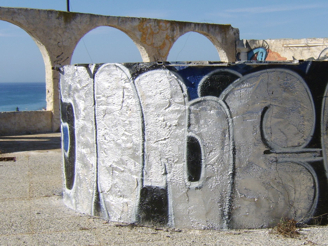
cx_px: 251
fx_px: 493
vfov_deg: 28.0
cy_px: 98
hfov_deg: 35.9
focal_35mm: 52
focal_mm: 8.13
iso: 71
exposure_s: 1/545
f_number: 6.7
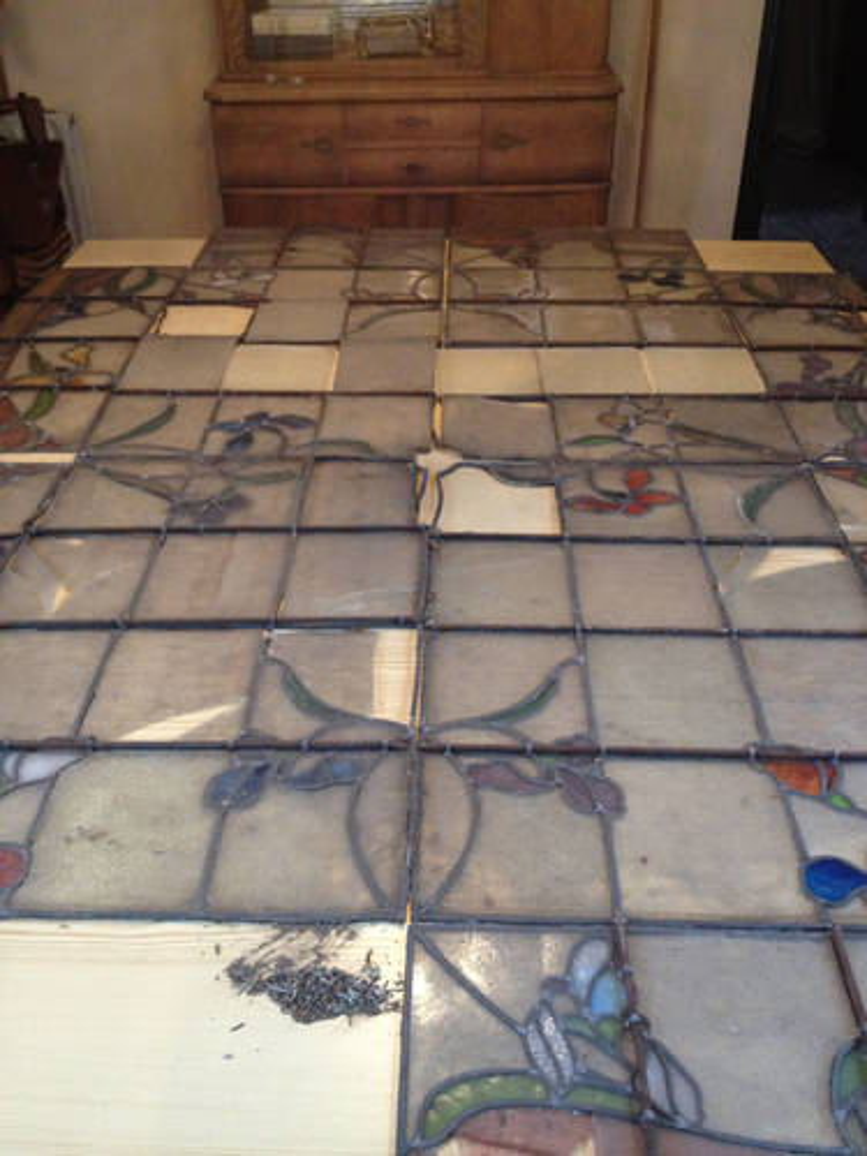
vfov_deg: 52.6
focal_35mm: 35
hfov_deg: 40.7
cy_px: 578
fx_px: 1169
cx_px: 434
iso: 320
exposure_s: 1/20
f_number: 2.4
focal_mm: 4.28
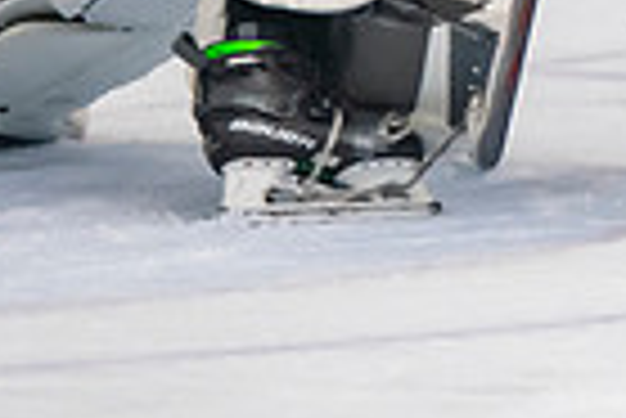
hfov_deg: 2.7
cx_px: 1326
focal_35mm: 755
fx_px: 13142
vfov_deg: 1.8
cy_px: -389
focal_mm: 135
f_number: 3.2
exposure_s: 1/640
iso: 2000
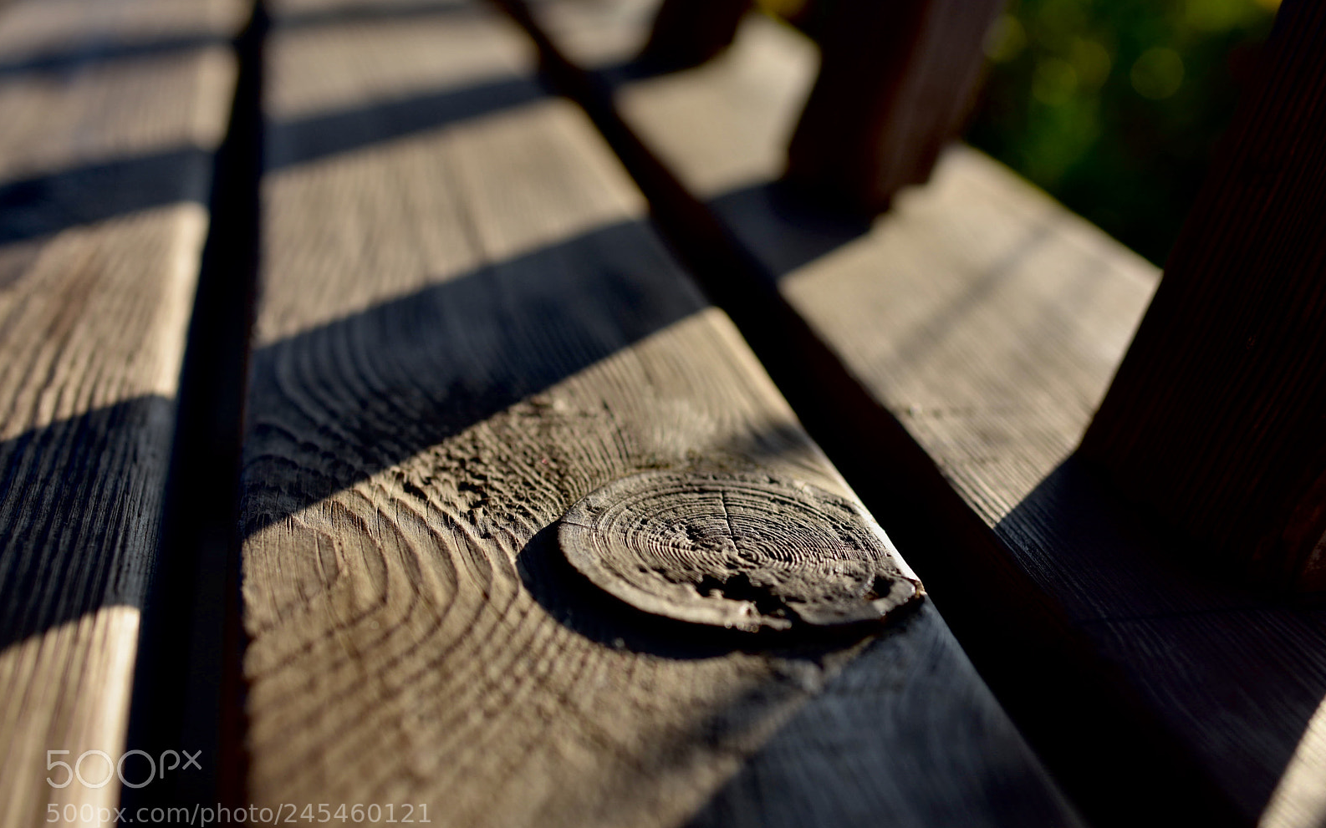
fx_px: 1337
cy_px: 434
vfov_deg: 34.4
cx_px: 663
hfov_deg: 52.8
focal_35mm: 37
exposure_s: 1/500
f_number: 2.8
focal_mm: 24
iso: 100
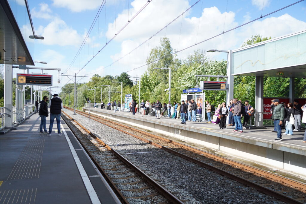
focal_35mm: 31
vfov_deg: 42.3
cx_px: 153
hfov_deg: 60.3
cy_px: 102
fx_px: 264
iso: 1250
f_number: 4
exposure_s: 1/4000
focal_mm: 31
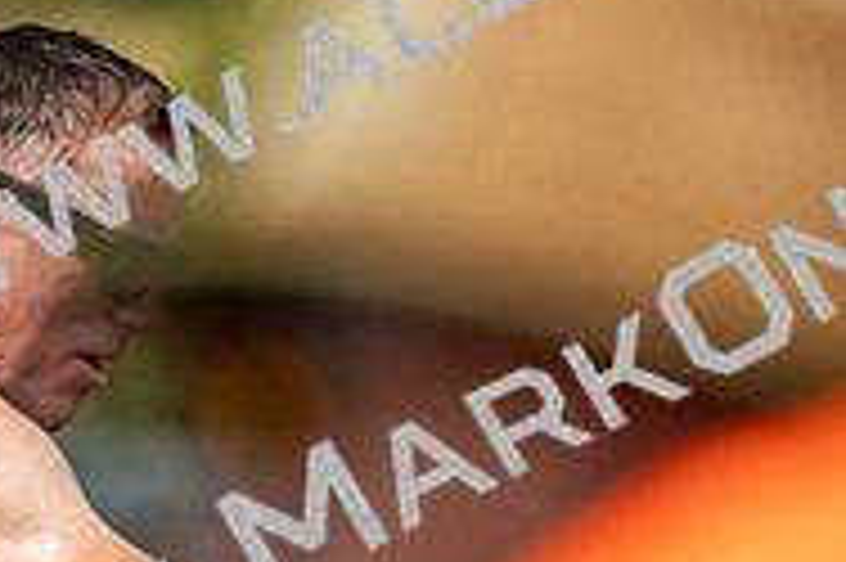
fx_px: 26930
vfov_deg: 1.2
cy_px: 407
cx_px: -454
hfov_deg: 1.8
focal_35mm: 1147
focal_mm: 371
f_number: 6.3
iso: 200
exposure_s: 1/1600
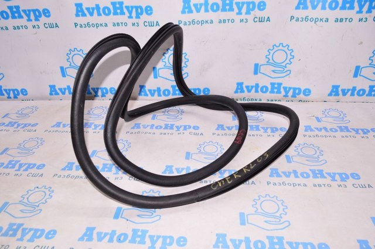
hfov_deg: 67.4
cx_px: 188
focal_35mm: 27
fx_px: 281
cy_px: 124
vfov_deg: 47.8
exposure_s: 1/200
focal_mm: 18
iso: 1600
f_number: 8
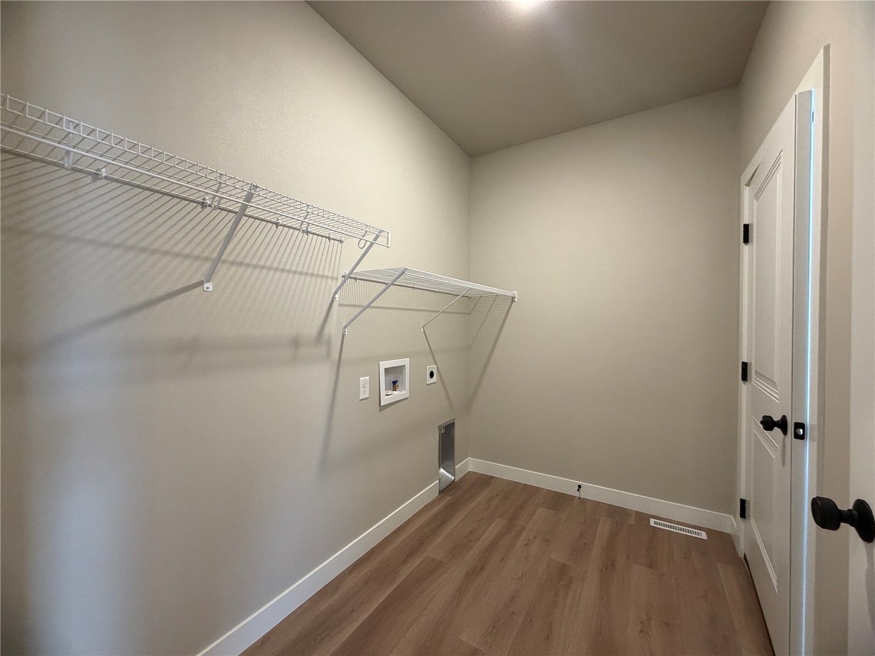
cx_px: 438
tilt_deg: +0.0
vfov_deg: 85.7
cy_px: 328
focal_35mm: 14
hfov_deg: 102.1
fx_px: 354
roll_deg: +0.4
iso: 320
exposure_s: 1/60
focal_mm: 2.22
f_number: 2.2
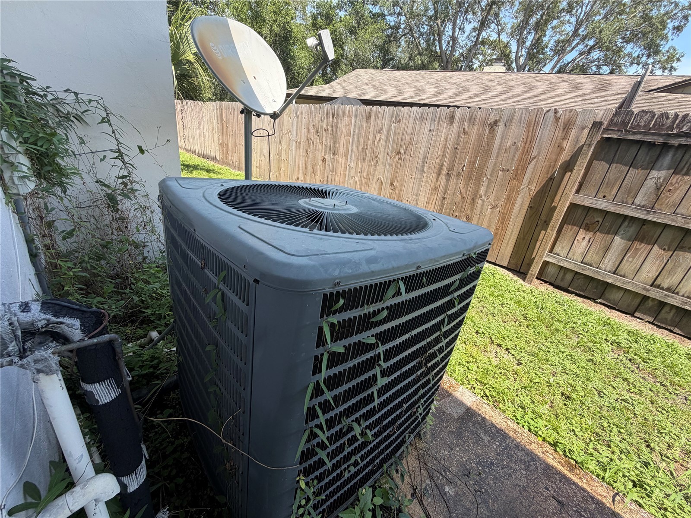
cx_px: 346
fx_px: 279
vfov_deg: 85.7
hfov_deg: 102.1
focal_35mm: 14
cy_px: 259
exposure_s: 1/451
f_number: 2.2
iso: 64
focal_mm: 2.22
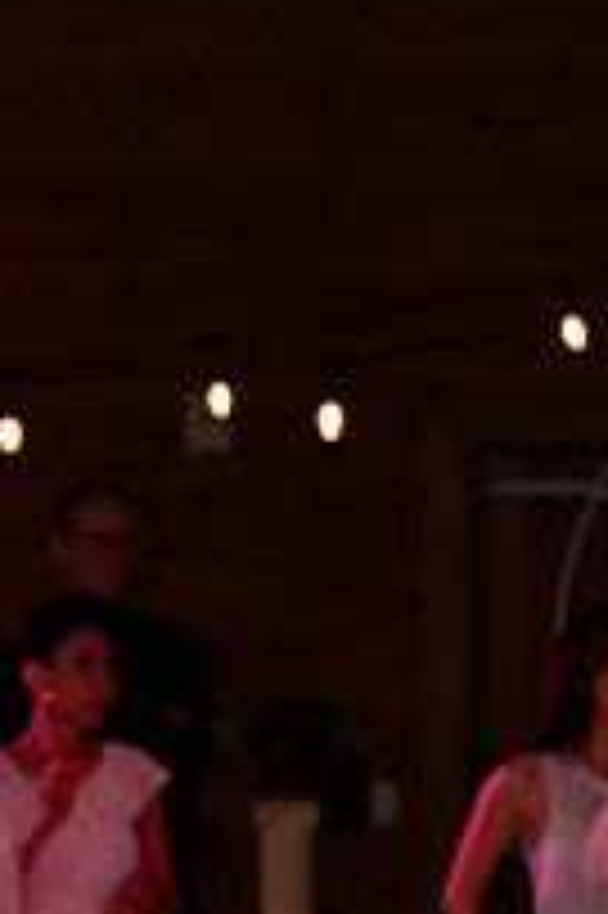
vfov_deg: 3.7
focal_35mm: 557
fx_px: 14134
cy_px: 1171
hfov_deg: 2.5
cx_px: -34
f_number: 5
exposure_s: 1/200
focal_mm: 195
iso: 2500
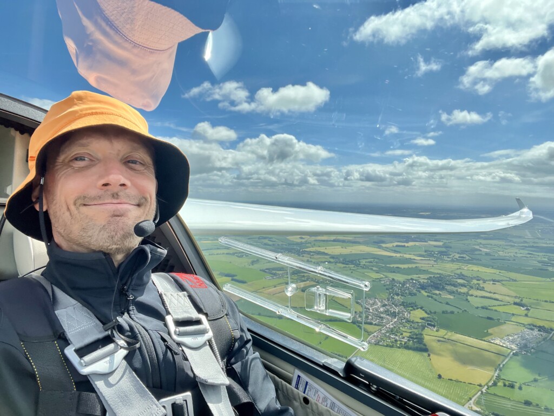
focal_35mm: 23
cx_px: 277
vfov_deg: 58.9
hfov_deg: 73.9
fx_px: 368
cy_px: 208
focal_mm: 2.71
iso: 32
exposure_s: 1/806
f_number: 2.2
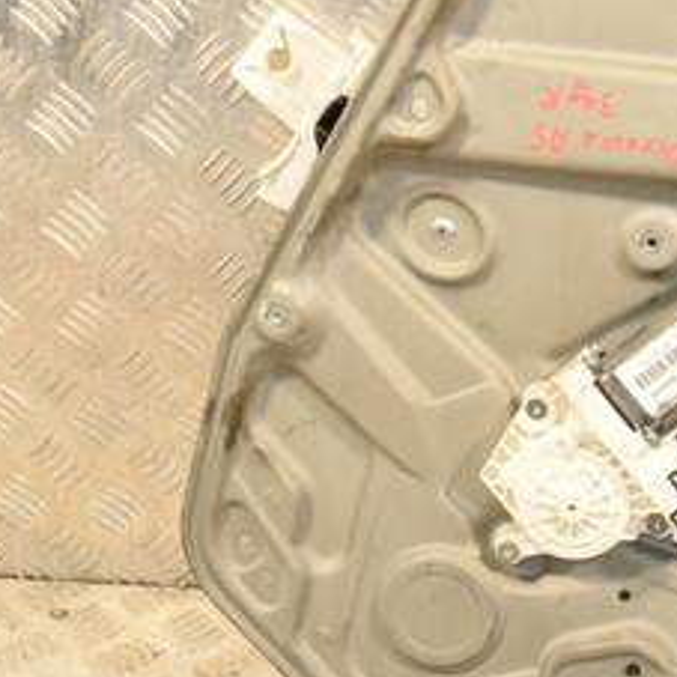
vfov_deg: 23.3
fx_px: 1637
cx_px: 638
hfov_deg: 22.7
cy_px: 301
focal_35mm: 74
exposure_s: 1/200
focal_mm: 22
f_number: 5.6
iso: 800
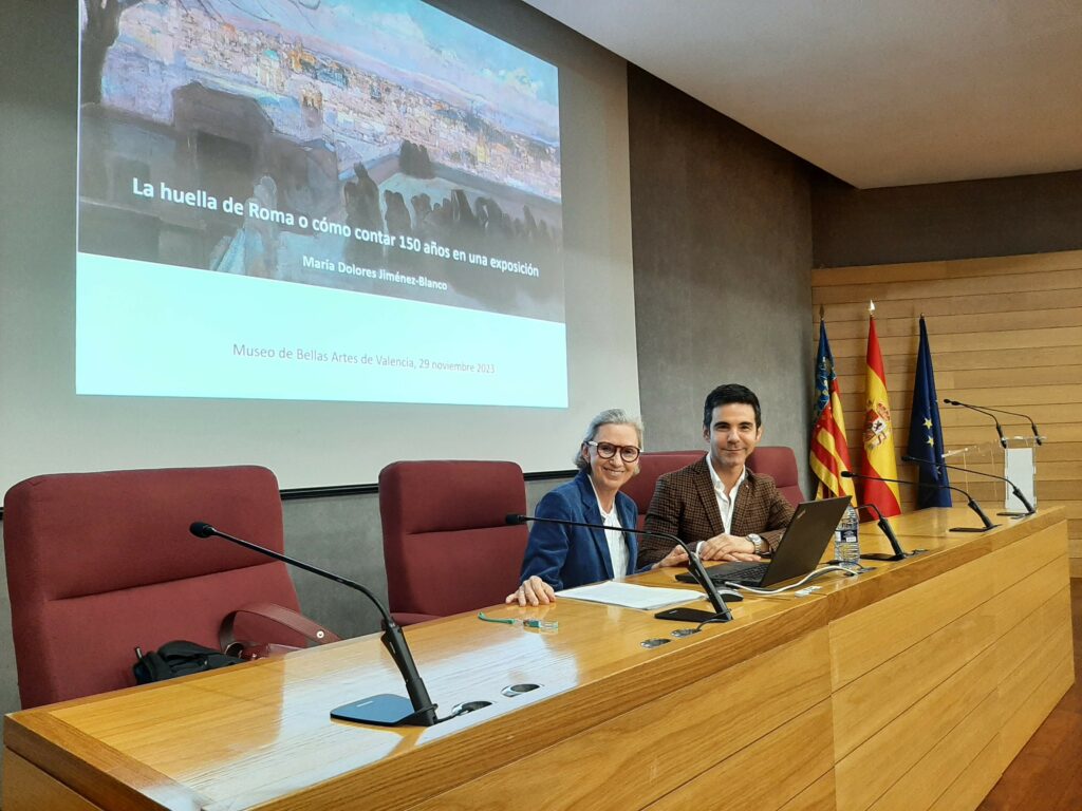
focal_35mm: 26
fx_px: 813
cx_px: 541
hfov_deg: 67.3
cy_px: 406
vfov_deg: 53.1
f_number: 1.7
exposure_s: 1/33
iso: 200
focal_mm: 3.93
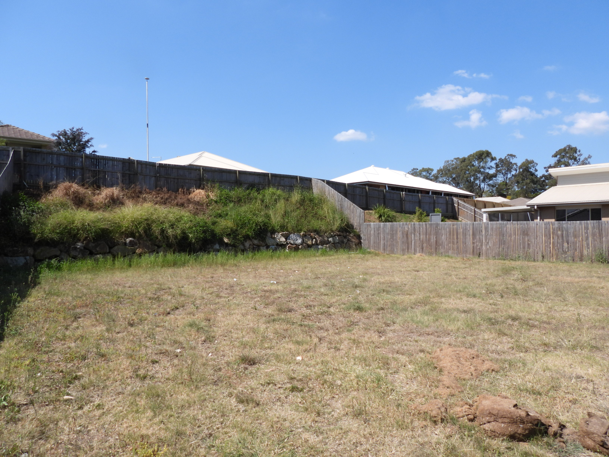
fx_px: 422
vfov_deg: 56.8
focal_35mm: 24
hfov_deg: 71.6
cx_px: 304
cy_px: 228
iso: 100
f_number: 2.8
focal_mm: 4.3
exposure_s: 1/1600
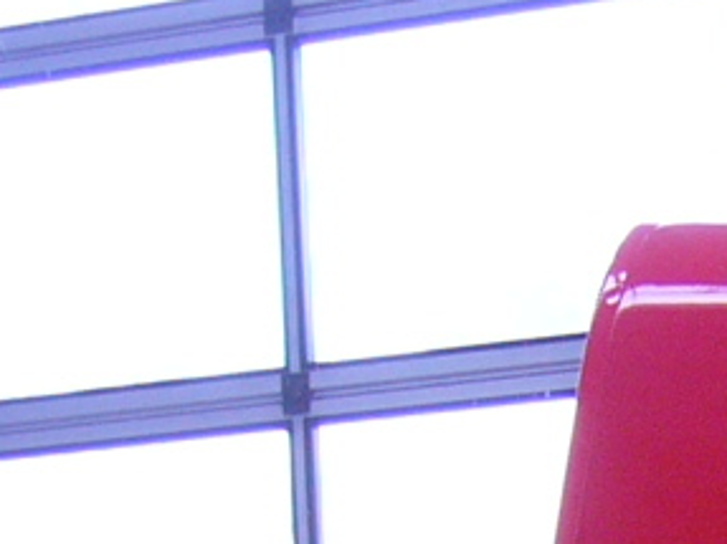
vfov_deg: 7.2
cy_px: 1283
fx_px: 4094
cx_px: 1236
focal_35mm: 195
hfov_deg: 9.7
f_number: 2.8
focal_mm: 5.8
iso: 100
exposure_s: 1/100
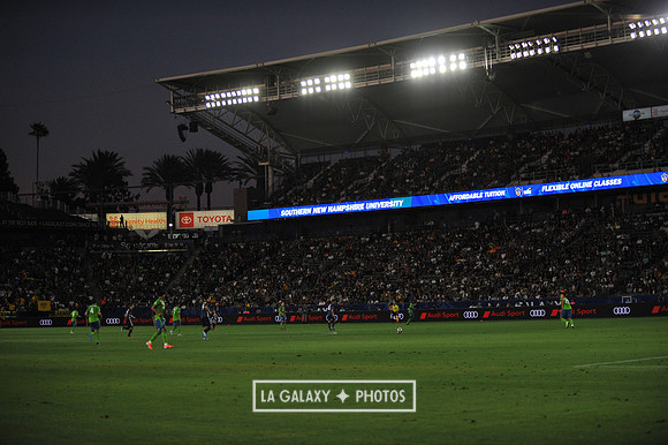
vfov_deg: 19.4
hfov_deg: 28.9
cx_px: 334
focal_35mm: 70
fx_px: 1298
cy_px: 222
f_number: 2.8
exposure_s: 1/2500
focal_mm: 70
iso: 1600
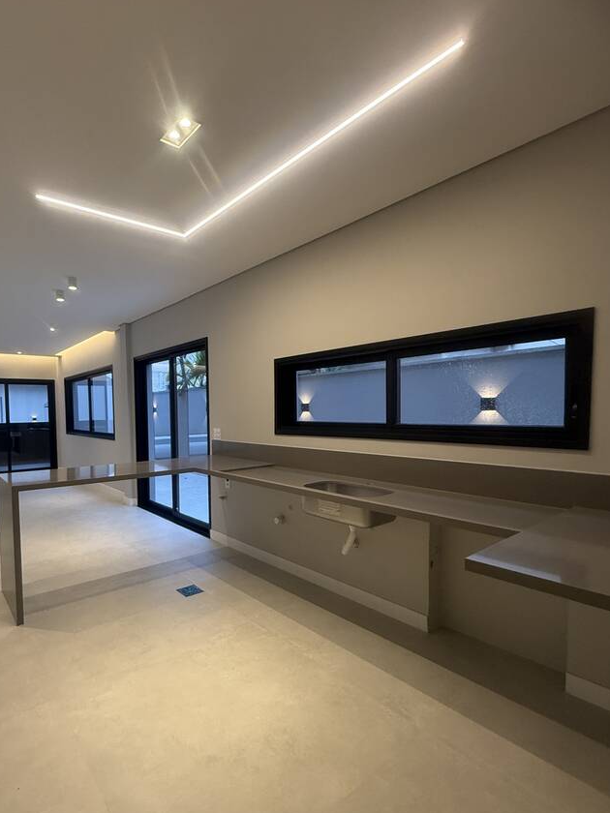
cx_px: 241
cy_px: 436
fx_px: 423
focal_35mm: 18
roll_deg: +0.2
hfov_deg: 70.8
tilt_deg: -2.3
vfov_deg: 87.6
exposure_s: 1/120
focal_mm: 2.22
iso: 320
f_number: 2.2
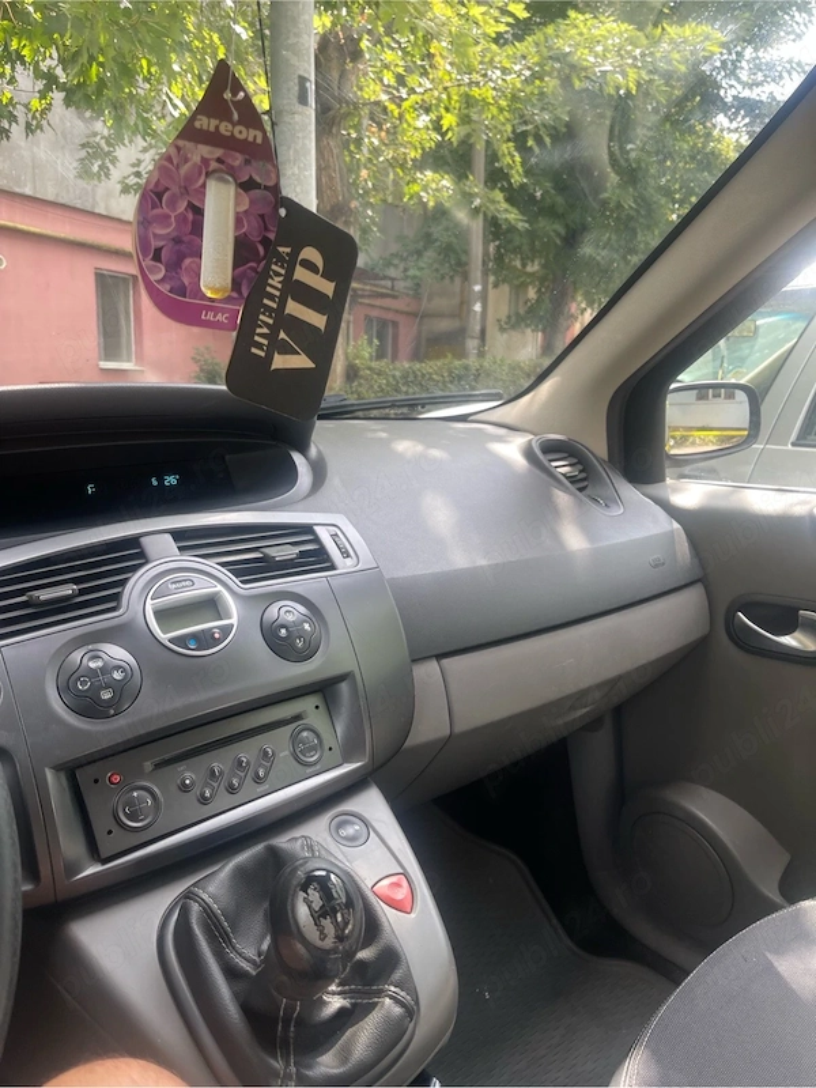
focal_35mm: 25
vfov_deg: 69.4
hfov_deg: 54.9
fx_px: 786
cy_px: 544
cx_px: 408
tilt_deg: -11.3
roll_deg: -1.9
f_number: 1.6
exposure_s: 1/121
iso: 40
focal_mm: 5.1
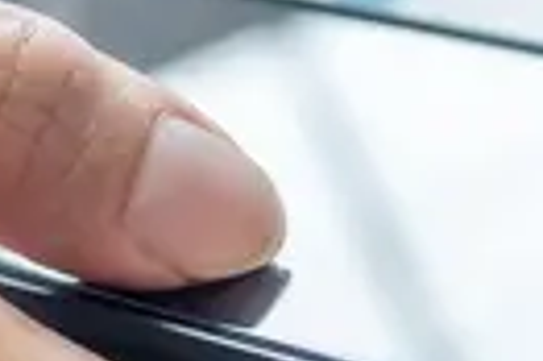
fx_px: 2727
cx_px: 398
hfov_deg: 11.3
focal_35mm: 181
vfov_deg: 7.6
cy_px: 85
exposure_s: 1/160
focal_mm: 24
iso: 200
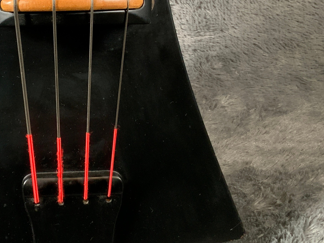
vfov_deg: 22.8
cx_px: 80
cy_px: 75
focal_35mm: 64
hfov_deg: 29.8
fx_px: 599
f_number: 1.8
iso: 64
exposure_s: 1/60
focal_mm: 3
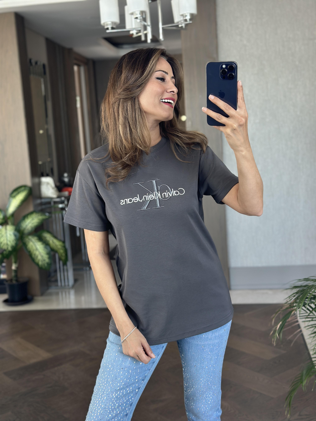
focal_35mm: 48
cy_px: 210
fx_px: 584
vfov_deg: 39.7
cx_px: 158
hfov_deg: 30.3
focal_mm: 6.86
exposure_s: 1/75
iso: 125
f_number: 1.78
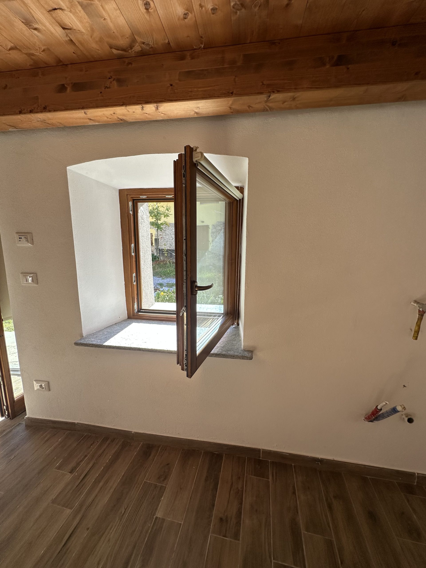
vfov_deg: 102.1
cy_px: 284
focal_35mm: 14
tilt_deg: -9.9
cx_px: 213
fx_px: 230
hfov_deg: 85.7
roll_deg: -0.6
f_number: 2.2
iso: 40
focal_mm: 2.22
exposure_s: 1/154
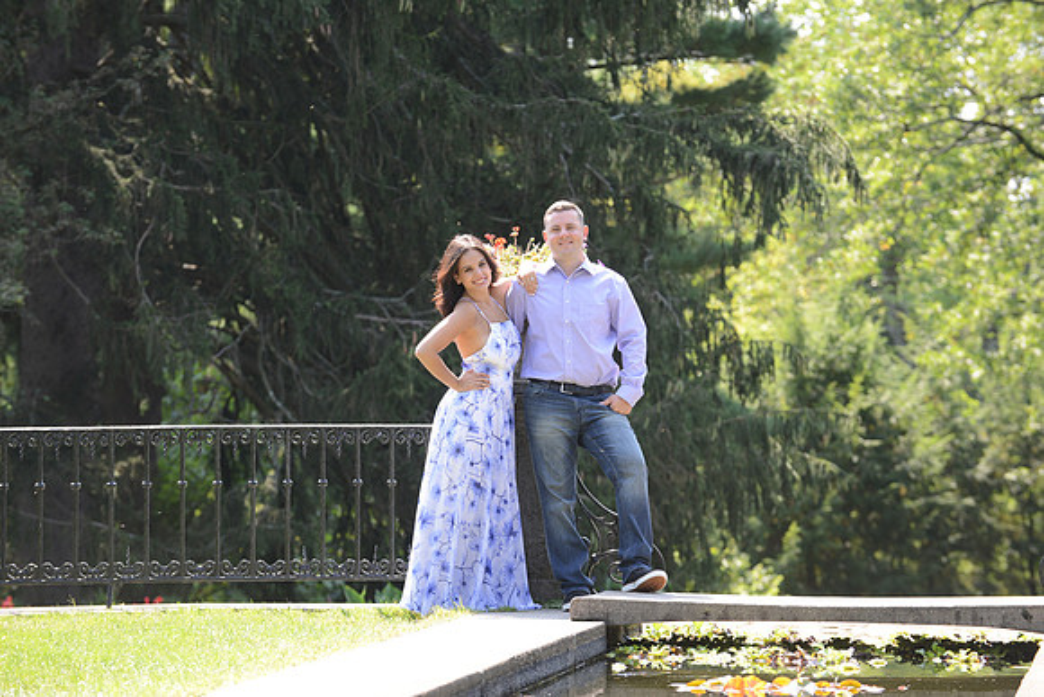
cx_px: 522
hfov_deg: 10.3
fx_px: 5801
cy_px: 348
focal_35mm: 200
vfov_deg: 6.9
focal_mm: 200
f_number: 7.1
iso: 400
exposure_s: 1/250
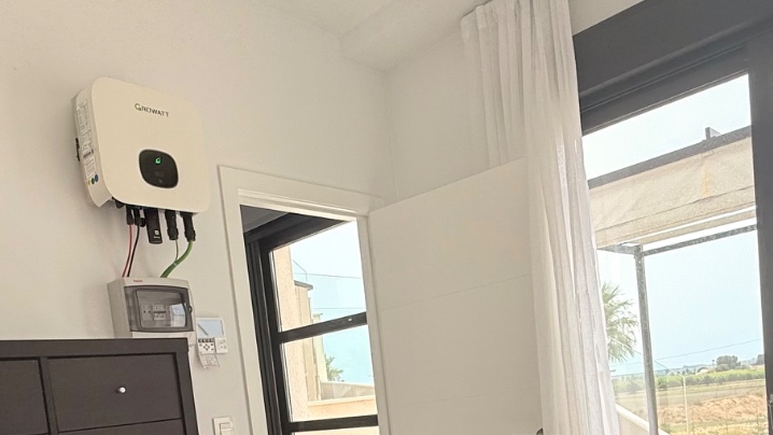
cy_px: 471
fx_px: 697
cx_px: 319
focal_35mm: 34
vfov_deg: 31.1
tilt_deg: -4.9
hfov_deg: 57.7
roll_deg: +5.7
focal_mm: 2.22
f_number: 2.2
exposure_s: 1/901
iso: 64
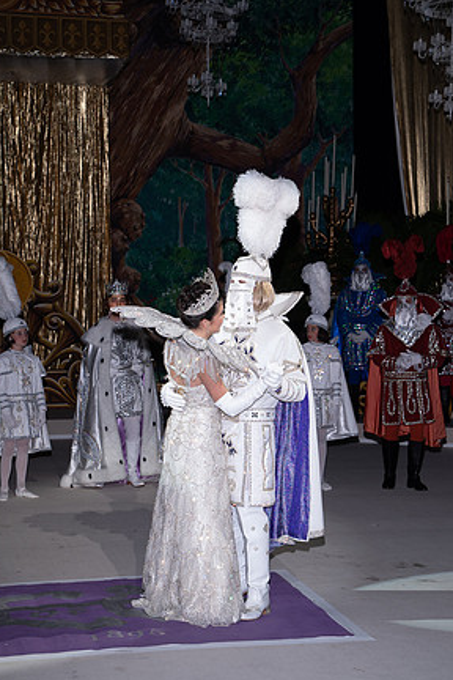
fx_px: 1378
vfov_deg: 27.7
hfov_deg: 18.7
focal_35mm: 73
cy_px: 349
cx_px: 225
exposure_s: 1/200
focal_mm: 70
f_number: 6.3
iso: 400
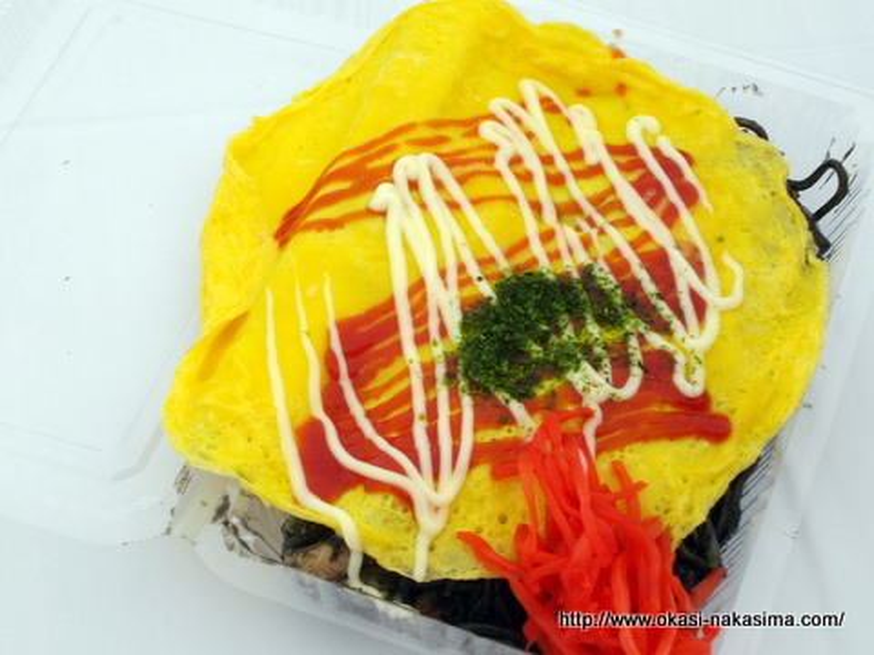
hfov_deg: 25.0
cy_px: 328
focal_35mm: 78
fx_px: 1969
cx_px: 437
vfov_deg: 18.9
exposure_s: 1/100
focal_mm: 13.9
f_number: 5.9
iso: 100
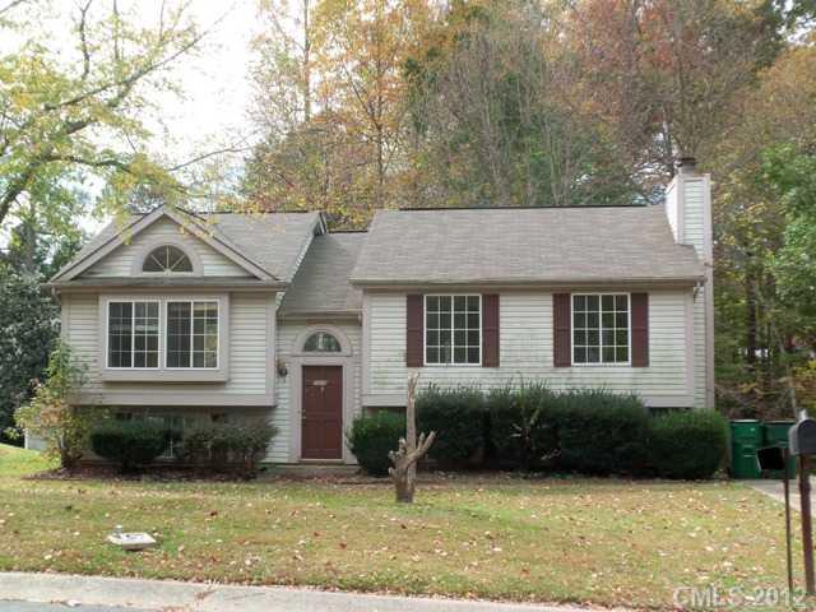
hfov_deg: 39.7
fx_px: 1131
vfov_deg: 30.3
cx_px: 408
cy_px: 306
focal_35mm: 48
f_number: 3.9
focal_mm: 8.7
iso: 80
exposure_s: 1/160
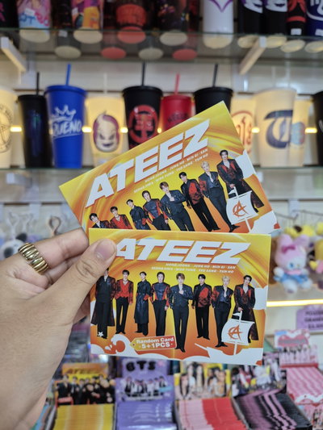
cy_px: 215
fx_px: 286
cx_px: 162
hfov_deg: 58.9
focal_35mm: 23
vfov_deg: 73.9
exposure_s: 1/100
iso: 400
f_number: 1.8
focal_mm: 5.4
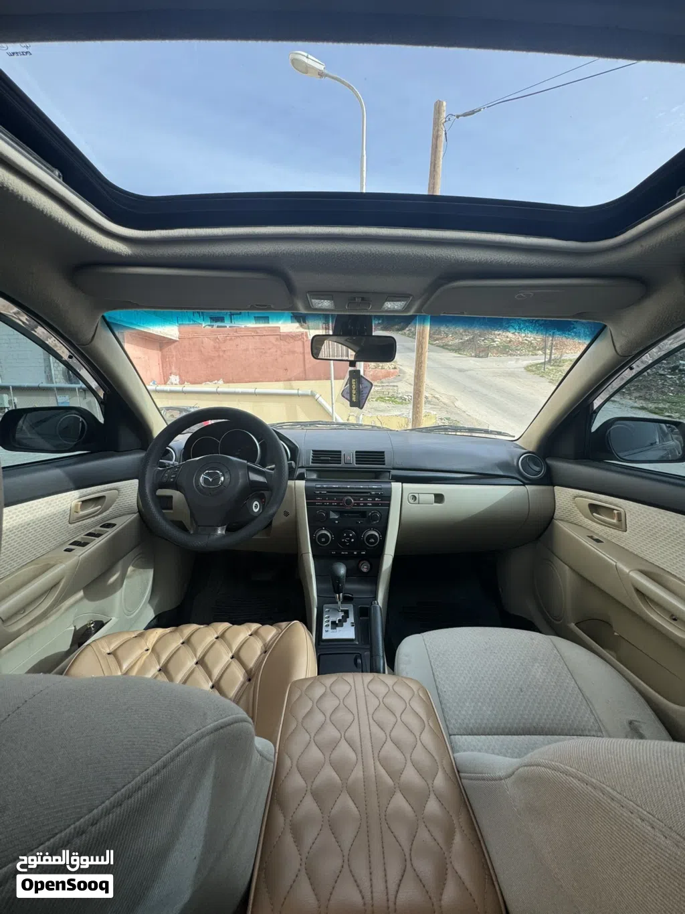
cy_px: 457
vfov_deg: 102.1
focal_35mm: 14
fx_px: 369
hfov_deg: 85.7
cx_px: 342
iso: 40
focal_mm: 2.22
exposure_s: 1/337
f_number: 2.2
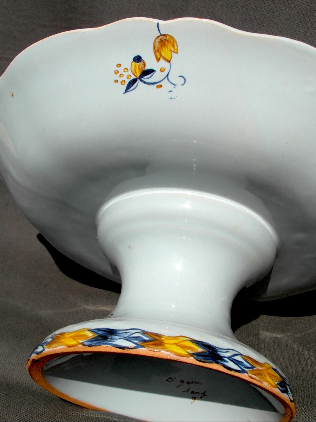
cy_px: 211
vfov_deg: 36.2
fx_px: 645
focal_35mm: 53
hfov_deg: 27.5
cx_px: 158
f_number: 6
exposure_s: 1/750
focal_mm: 8.7
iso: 80
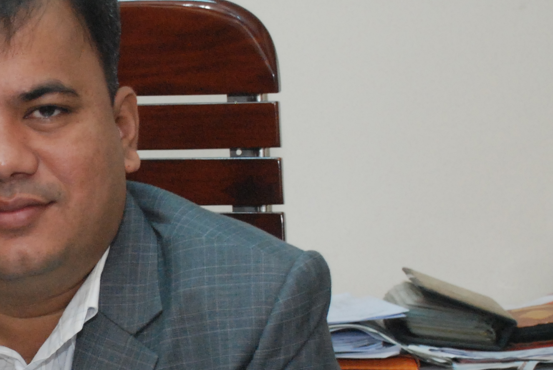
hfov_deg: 13.2
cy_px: 333
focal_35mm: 153
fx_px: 2360
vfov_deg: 8.9
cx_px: -18
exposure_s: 1/40
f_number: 4.5
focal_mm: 35
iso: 1000
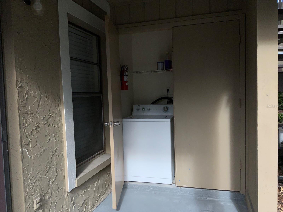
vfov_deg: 48.2
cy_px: 106
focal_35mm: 29
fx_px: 237
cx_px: 142
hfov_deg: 61.7
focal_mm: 3
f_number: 1.8
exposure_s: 1/1377
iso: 16
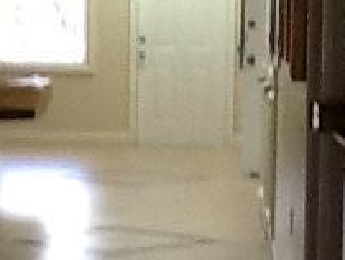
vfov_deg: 7.4
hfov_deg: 9.8
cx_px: 145
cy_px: 299
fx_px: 2006
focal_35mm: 201
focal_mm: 2.03
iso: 64
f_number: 2.4
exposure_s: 1/30
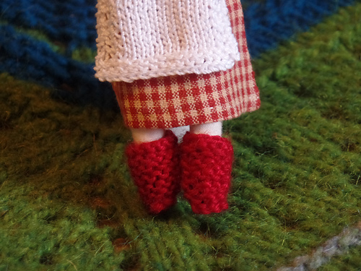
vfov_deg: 5.7
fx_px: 2732
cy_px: 136
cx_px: 180
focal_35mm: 262
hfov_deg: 7.6
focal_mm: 46.7
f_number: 5.1
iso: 400
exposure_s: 1/15
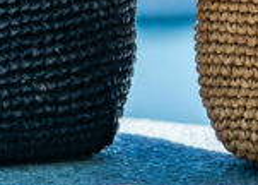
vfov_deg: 3.8
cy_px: -264
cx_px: -94
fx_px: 2727
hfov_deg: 5.4
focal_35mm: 372
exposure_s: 1/5000
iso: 160
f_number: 2
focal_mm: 35
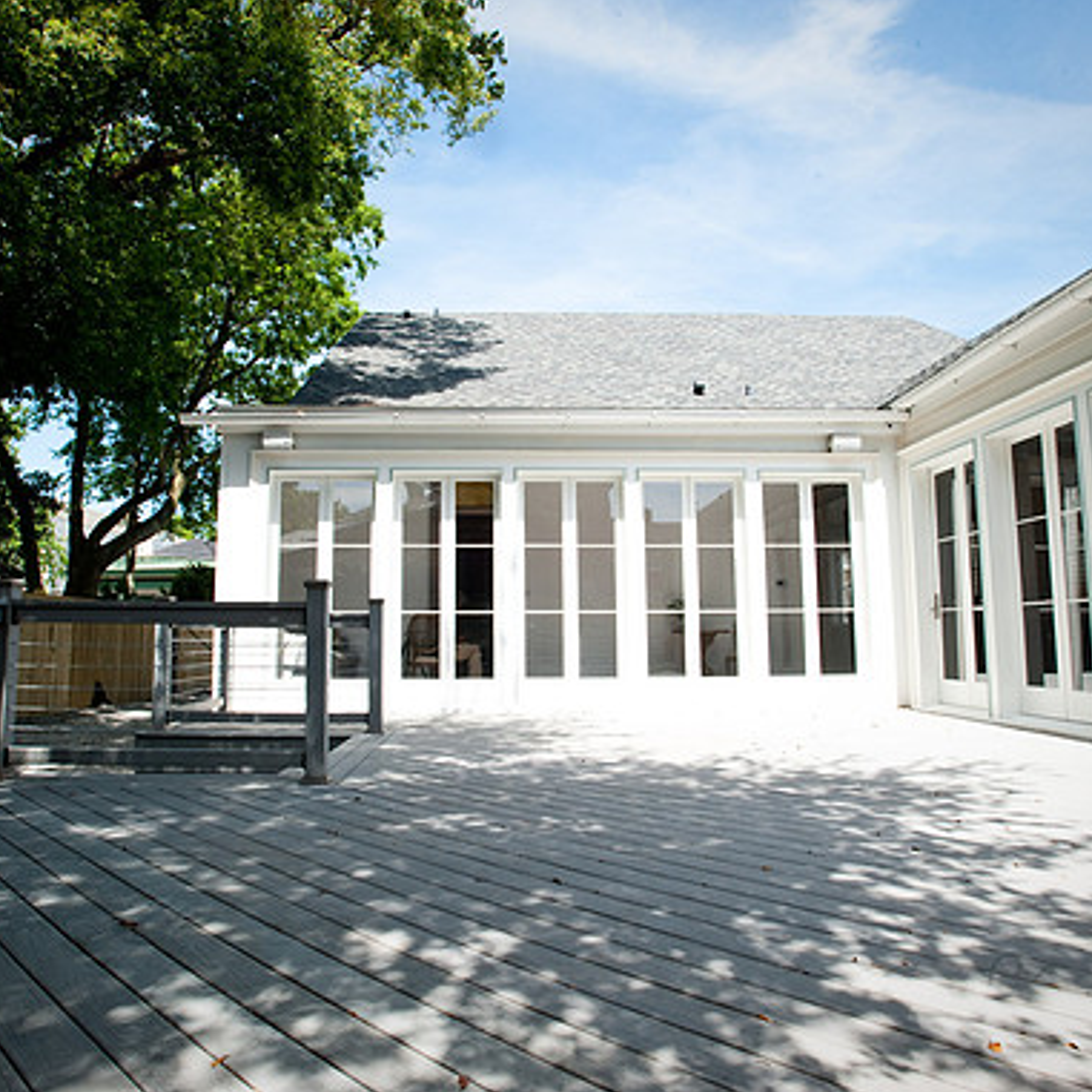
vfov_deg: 69.6
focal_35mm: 22
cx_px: 513
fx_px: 785
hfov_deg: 69.6
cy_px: 547
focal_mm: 17
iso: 250
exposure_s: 1/125
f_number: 16
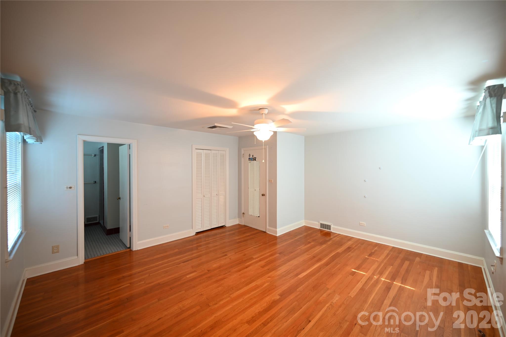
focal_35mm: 14
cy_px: 168
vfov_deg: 81.2
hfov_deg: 104.2
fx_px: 197
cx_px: 253
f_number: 4
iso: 100
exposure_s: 1.3
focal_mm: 14
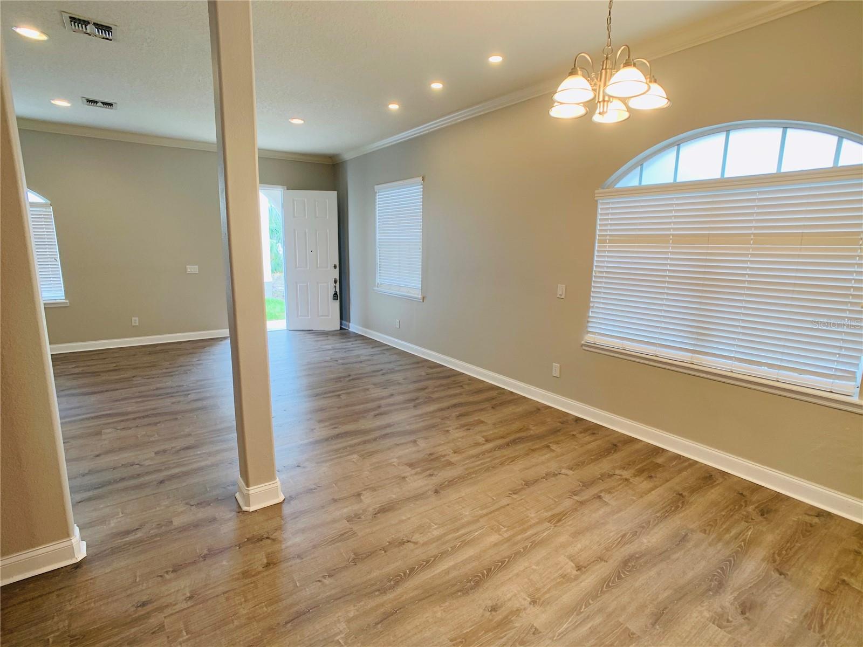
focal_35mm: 26
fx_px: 648
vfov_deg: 53.1
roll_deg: -1.1
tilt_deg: -9.3
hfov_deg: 67.3
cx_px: 432
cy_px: 324
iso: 50
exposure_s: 1/60
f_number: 1.8
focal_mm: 4.25
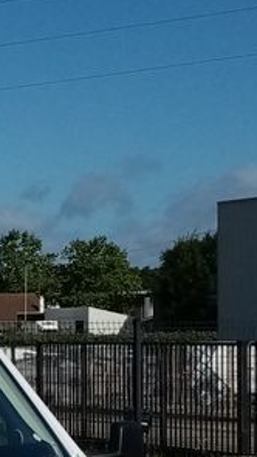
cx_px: -105
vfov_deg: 17.3
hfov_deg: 9.6
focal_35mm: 123
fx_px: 1490
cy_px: 352
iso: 101
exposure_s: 1/3717
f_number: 1.8
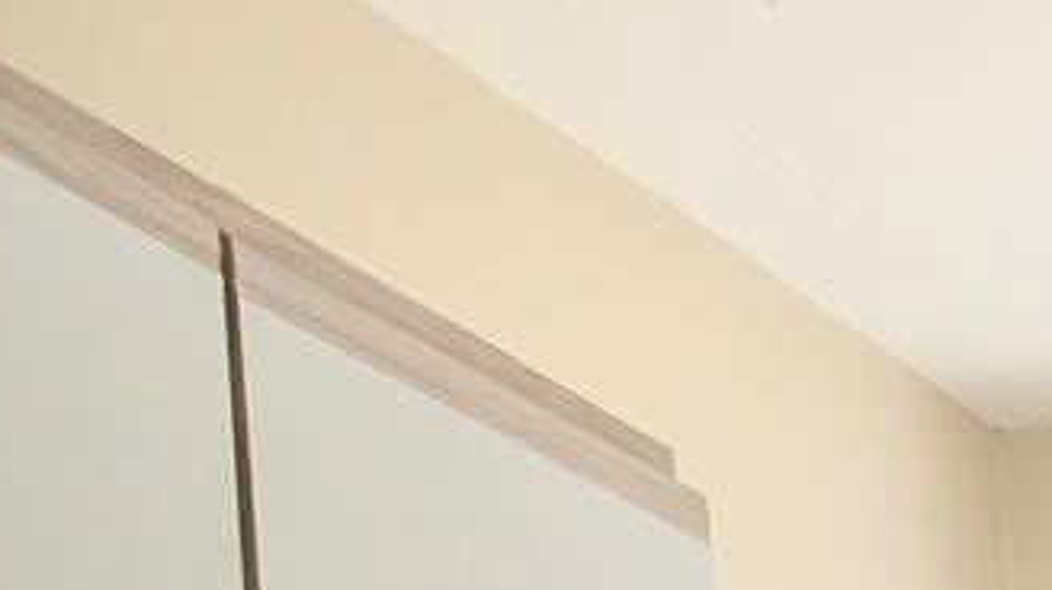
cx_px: 2515
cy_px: 2382
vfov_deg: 6.1
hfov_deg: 11.1
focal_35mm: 163
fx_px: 4544
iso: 20
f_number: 1.68
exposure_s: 1/379
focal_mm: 6.9
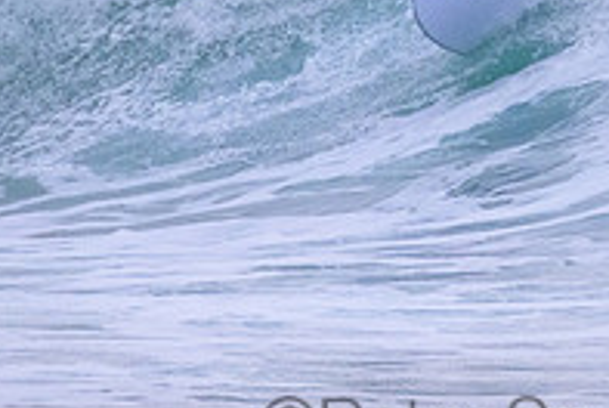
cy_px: -88
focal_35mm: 2350
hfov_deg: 0.9
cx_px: 501
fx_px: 39813
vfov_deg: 0.6
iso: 11400
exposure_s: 1/320
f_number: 11
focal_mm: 800
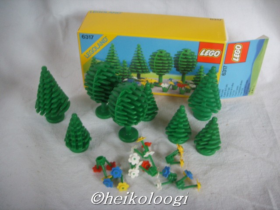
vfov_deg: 36.8
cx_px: 140
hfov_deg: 47.9
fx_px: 315
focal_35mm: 39
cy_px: 105
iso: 152
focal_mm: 6.6
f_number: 3.5
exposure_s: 1/6
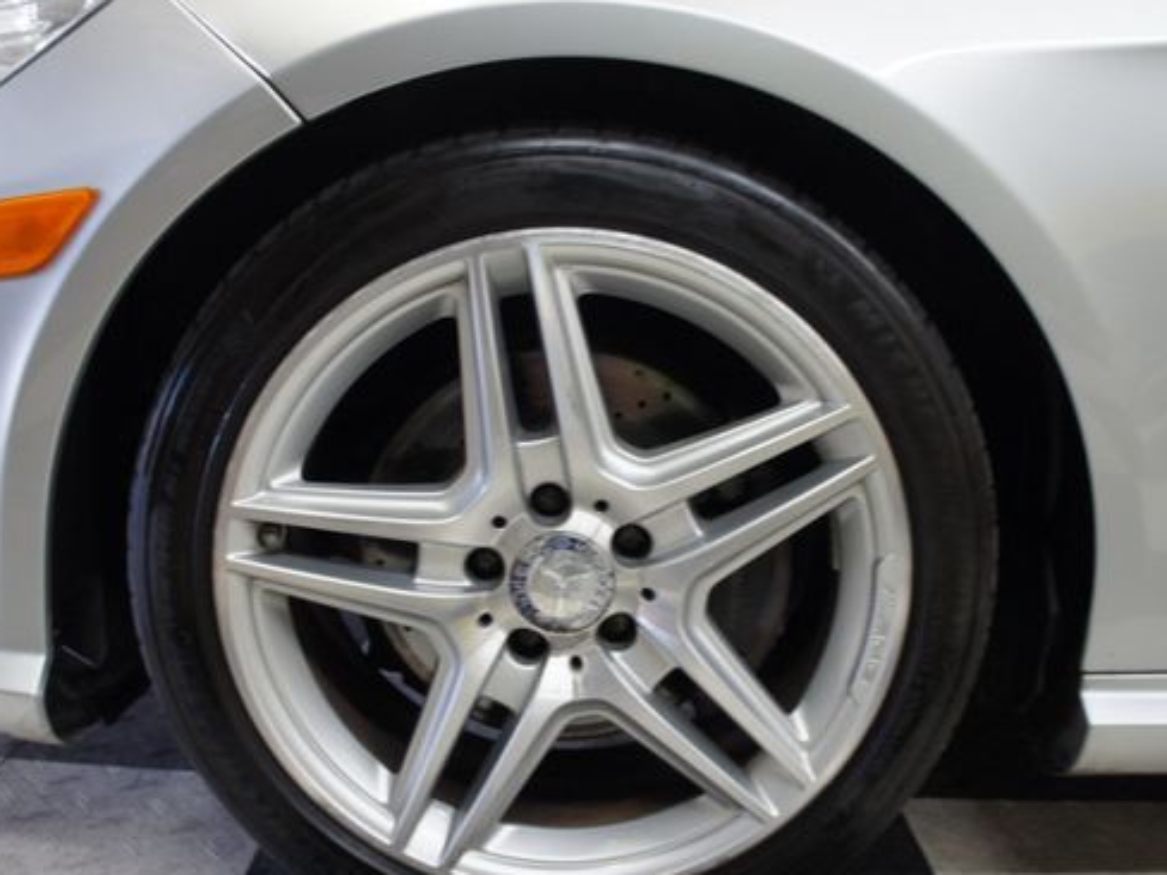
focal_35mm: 34
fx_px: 1146
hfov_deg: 54.0
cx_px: 598
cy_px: 485
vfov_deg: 41.7
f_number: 3.5
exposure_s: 1/30
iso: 400
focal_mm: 18
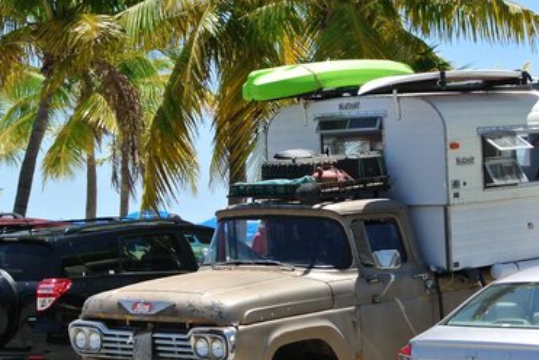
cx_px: 350
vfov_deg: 12.2
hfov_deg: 18.2
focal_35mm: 112
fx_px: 1678
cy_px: 271
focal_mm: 24.4
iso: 100
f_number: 5.3
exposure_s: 1/500
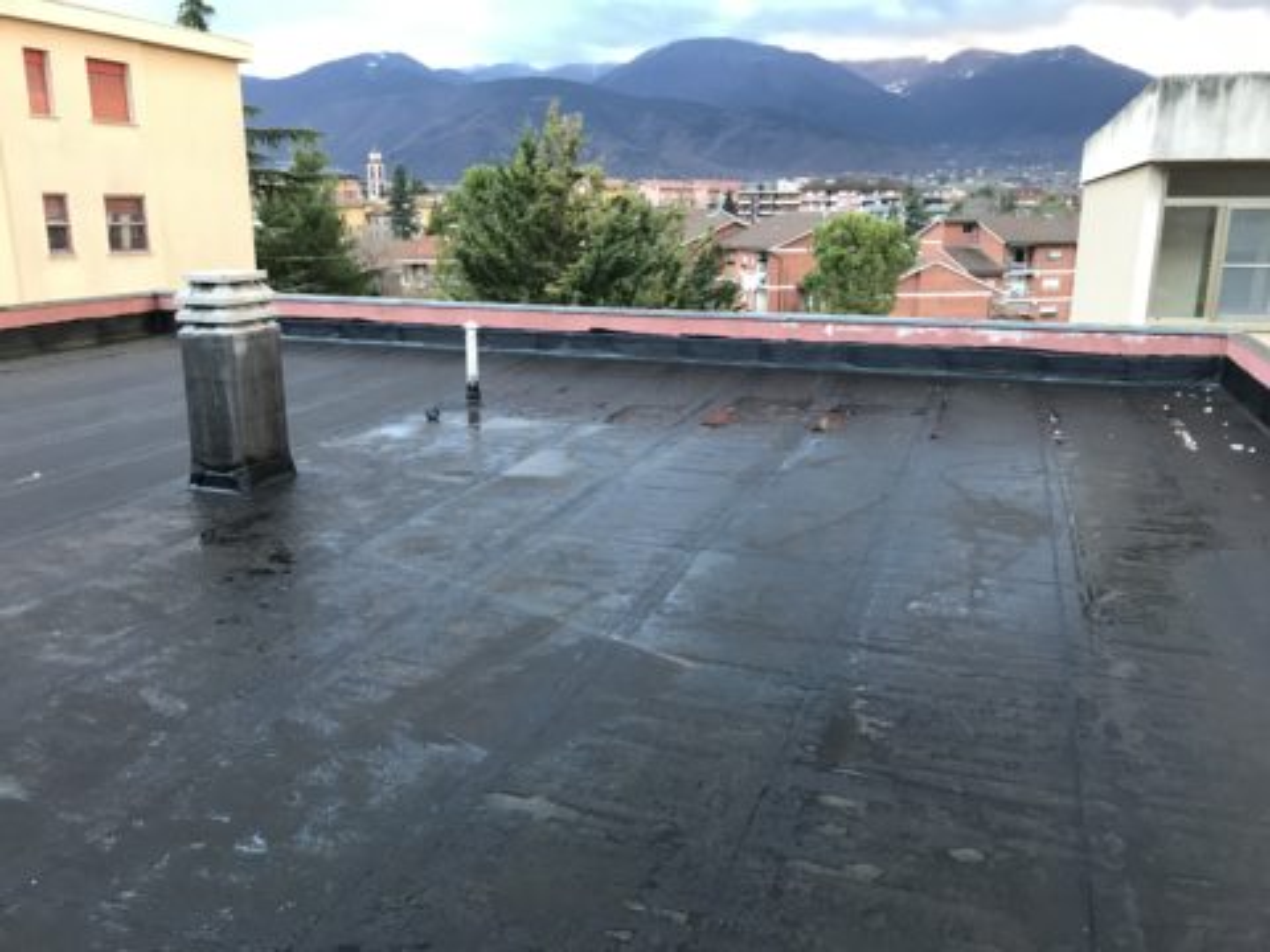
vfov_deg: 49.7
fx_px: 1027
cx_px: 635
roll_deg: -0.1
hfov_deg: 63.4
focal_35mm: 28
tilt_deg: -13.7
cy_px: 476
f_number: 1.8
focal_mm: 3.99
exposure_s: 1/17
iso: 40
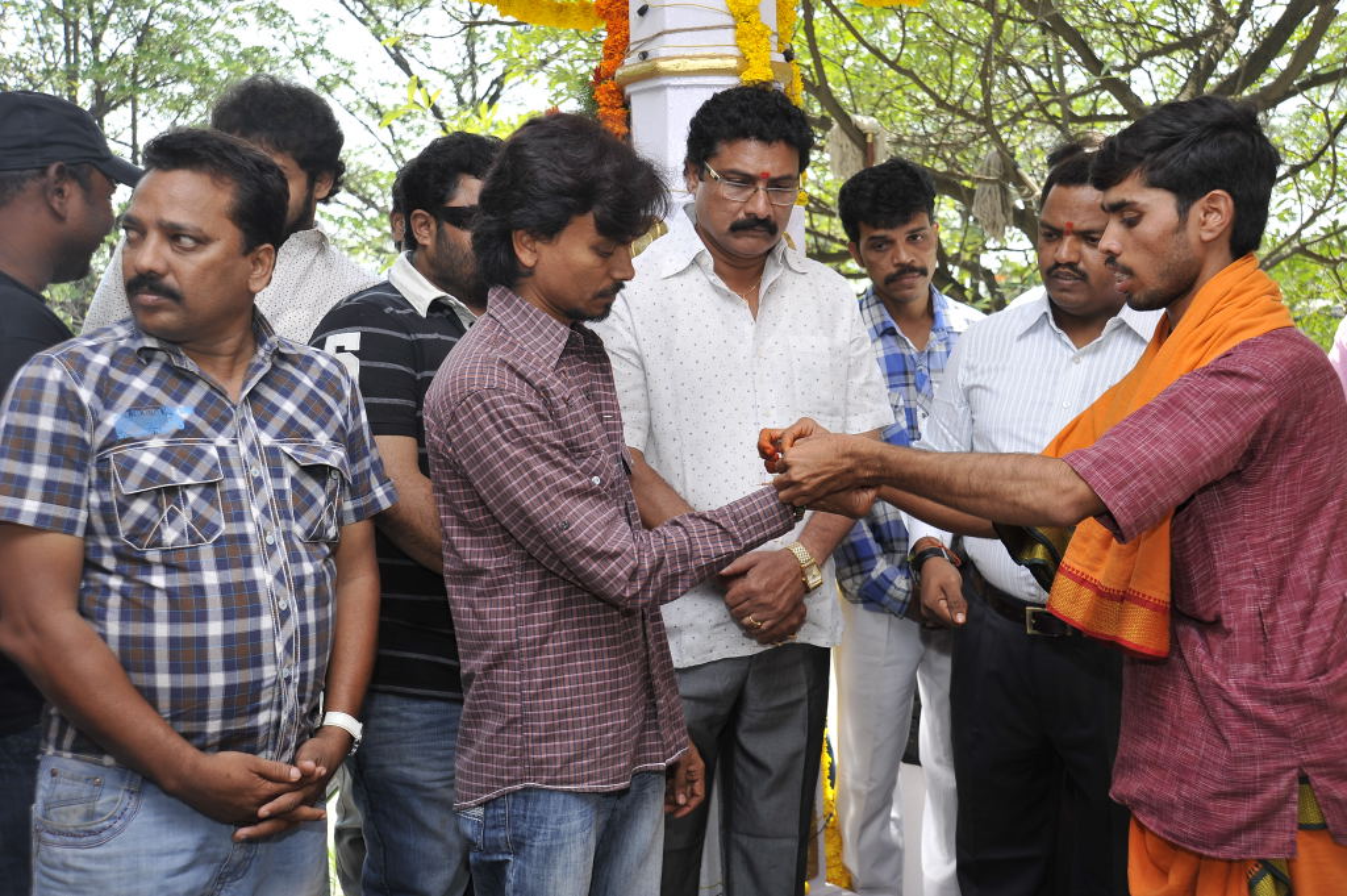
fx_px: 1495
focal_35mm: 40
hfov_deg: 48.5
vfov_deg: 33.3
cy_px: 448
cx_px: 674
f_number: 5.6
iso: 250
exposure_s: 1/160
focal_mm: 40
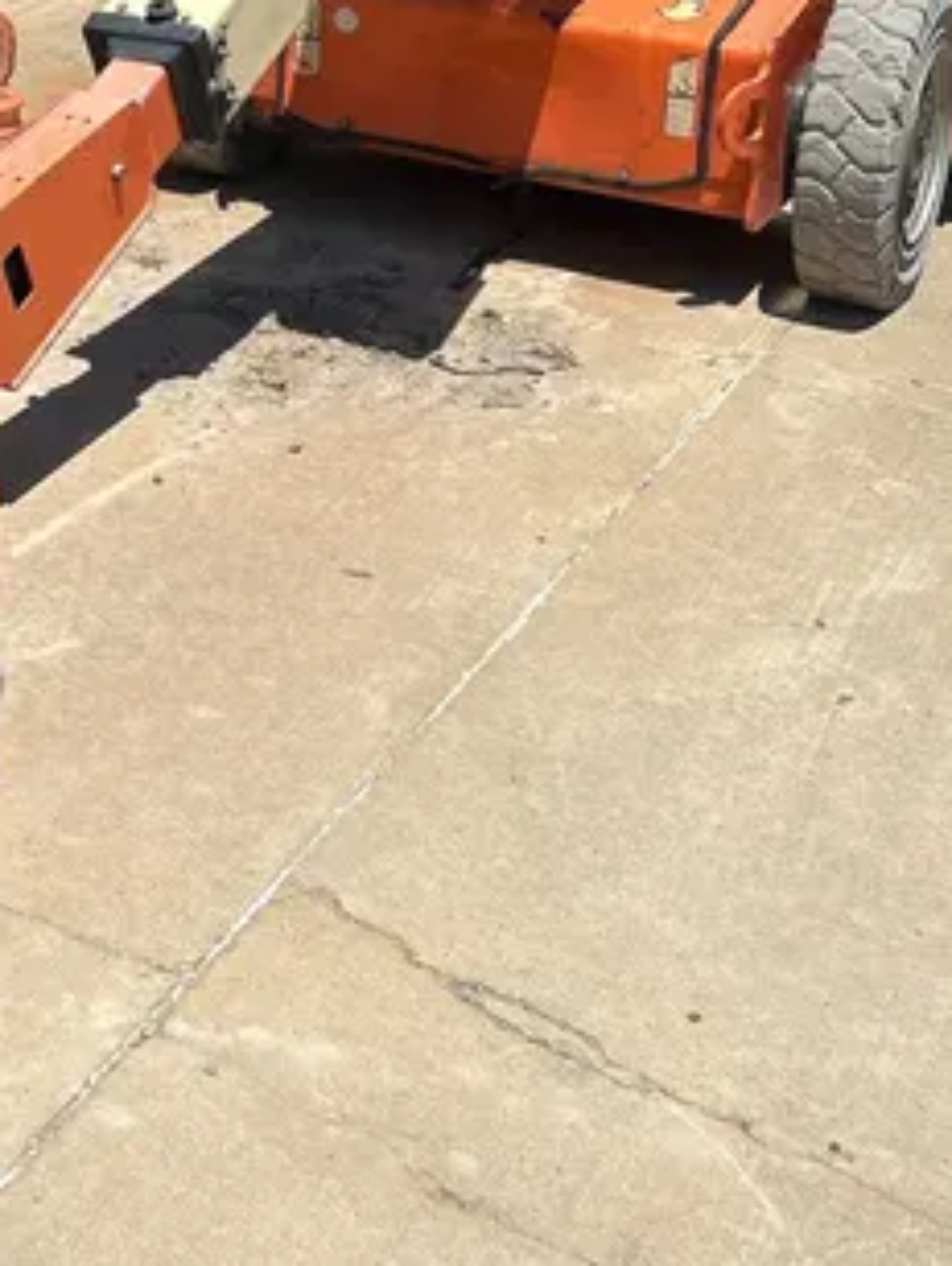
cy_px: 43
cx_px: -41
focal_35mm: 62
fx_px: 2269
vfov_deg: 29.4
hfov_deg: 22.6
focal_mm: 5.7
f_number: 1.5
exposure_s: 1/5882
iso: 50
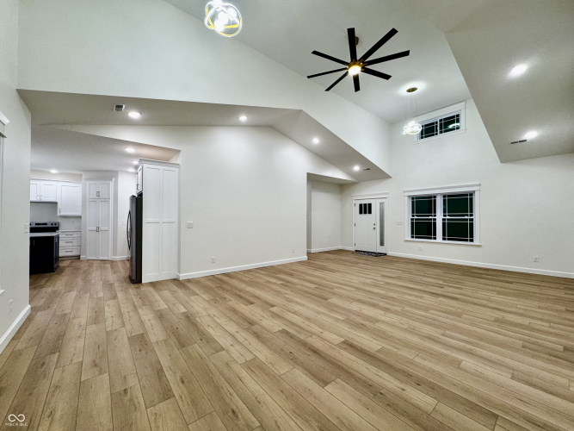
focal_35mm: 14
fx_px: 232
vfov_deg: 85.7
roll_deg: -0.4
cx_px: 287
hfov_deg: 102.1
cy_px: 216
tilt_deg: +0.1
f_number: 2.2
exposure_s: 1/120
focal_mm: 2.22
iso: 160
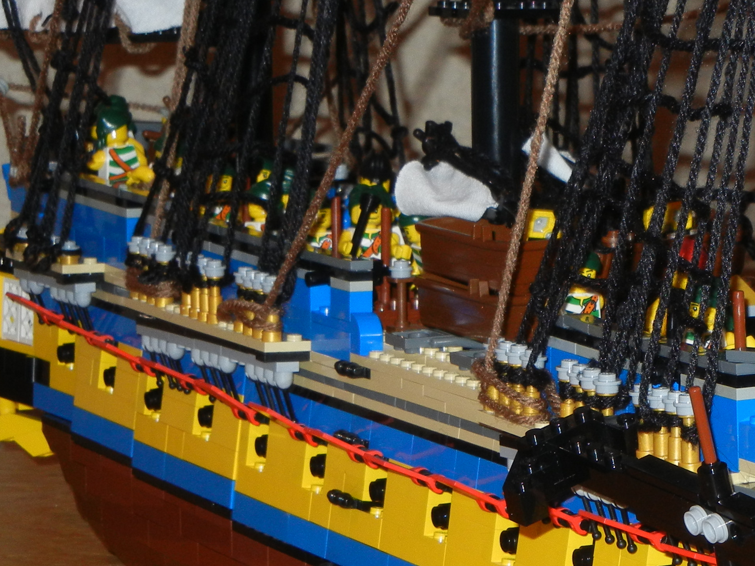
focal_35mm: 185
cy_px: 467
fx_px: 4035
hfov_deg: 10.6
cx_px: 642
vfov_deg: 8.0
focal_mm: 16
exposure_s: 1/30
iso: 200
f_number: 4.4
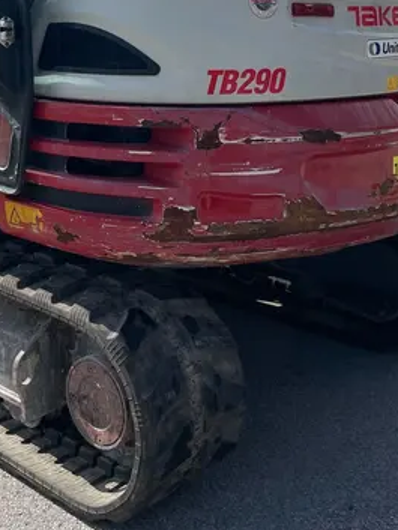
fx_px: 827
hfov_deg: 26.5
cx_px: 74
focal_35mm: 54
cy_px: 28
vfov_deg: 33.2
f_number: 1.6
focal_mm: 4.2
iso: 50
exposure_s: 1/5291
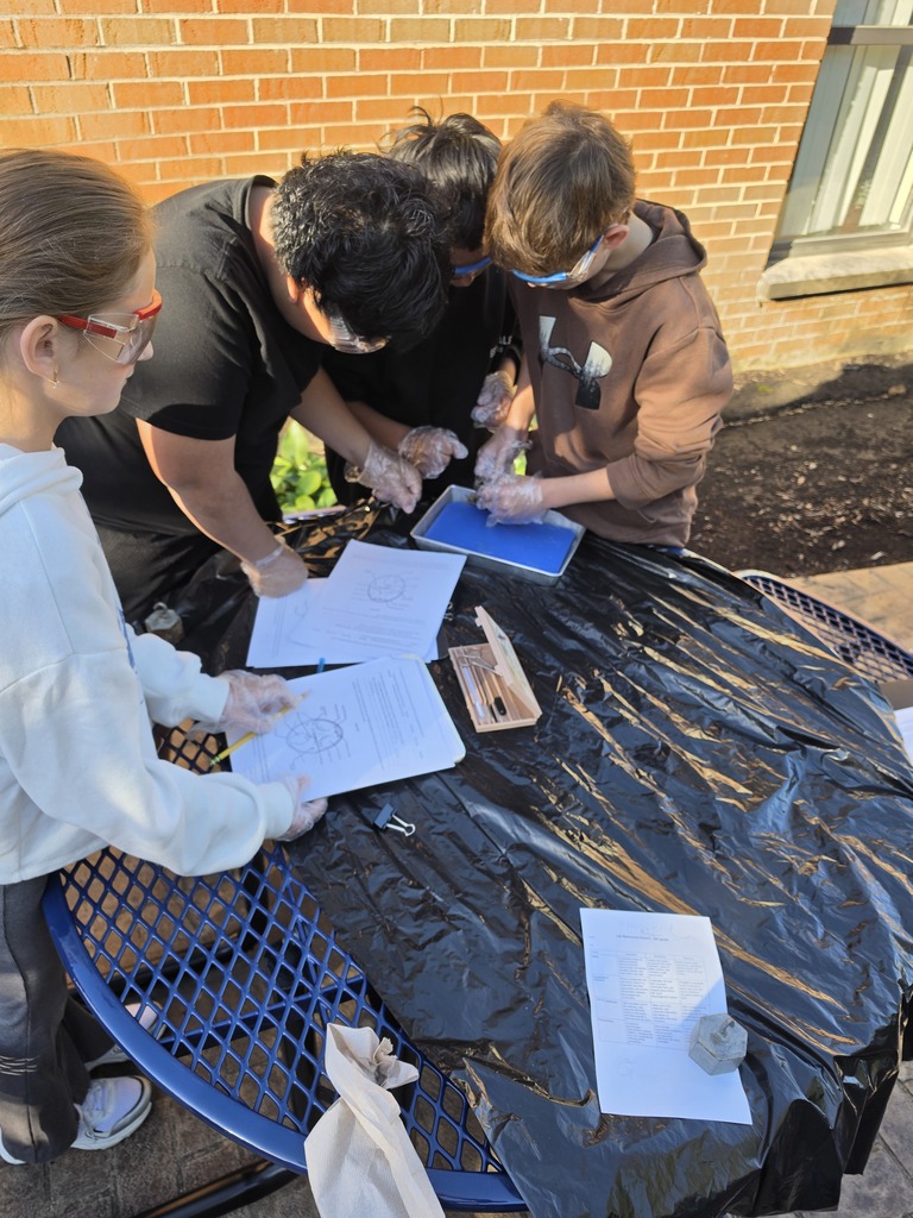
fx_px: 809
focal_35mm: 23
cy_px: 609
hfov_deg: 58.9
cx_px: 456
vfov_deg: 73.9
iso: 20
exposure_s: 1/359
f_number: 1.4
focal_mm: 6.5
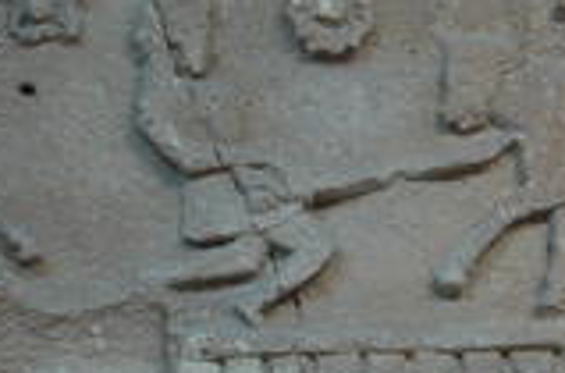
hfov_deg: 14.1
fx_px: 2275
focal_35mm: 145
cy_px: 174
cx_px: 135
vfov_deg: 9.4
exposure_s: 1/25
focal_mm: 35
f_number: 4.2
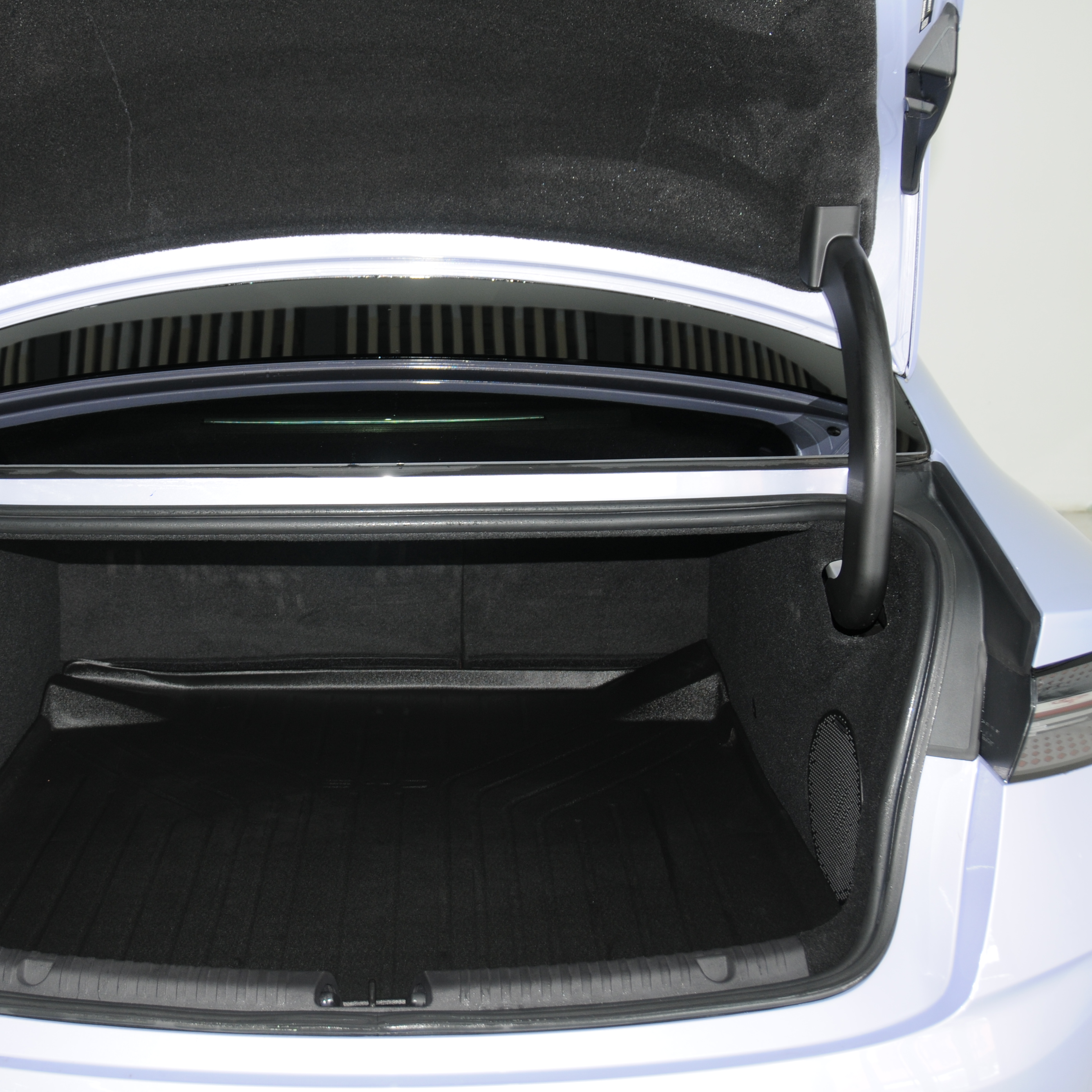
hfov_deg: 35.7
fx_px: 1677
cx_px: 376
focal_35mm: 47
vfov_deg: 36.1
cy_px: 544
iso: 200
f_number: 4.8
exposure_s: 1/15
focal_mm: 24
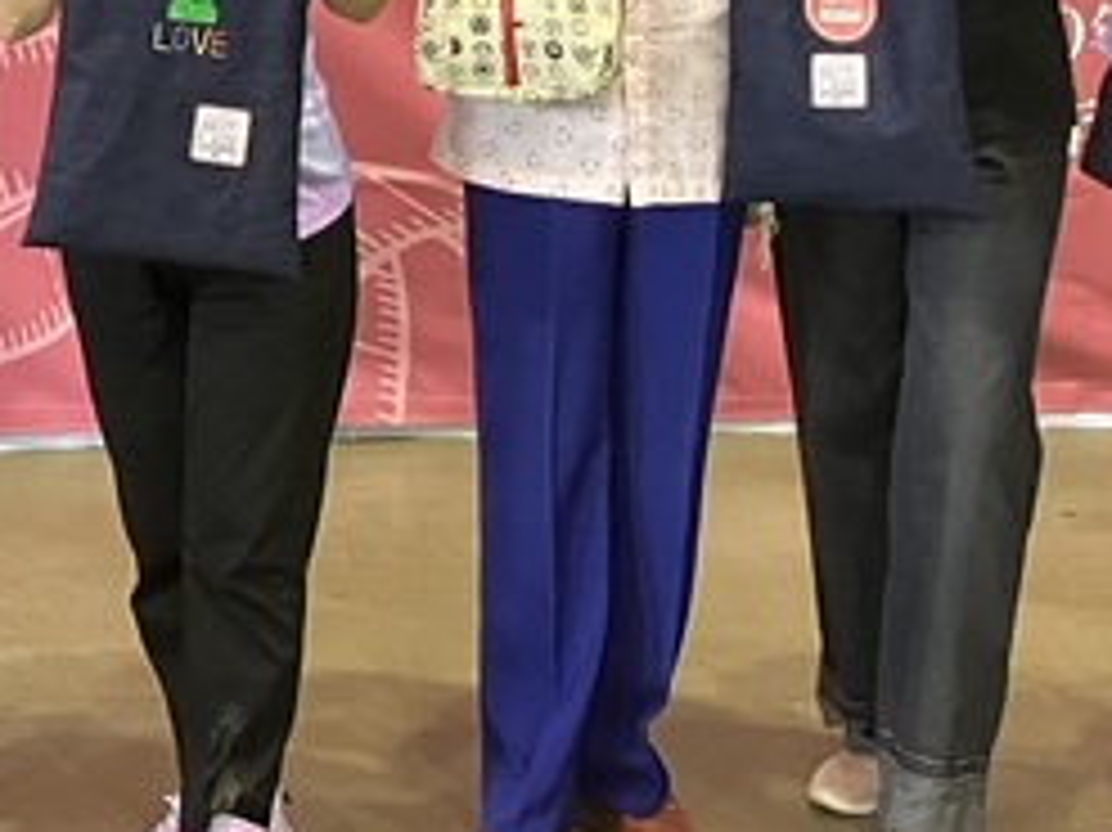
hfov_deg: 17.7
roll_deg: -1.1
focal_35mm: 109
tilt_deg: +1.7
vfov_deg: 12.6
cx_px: 32
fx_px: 3500
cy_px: -558
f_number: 1.8
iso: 160
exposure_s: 1/60
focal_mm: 3.99
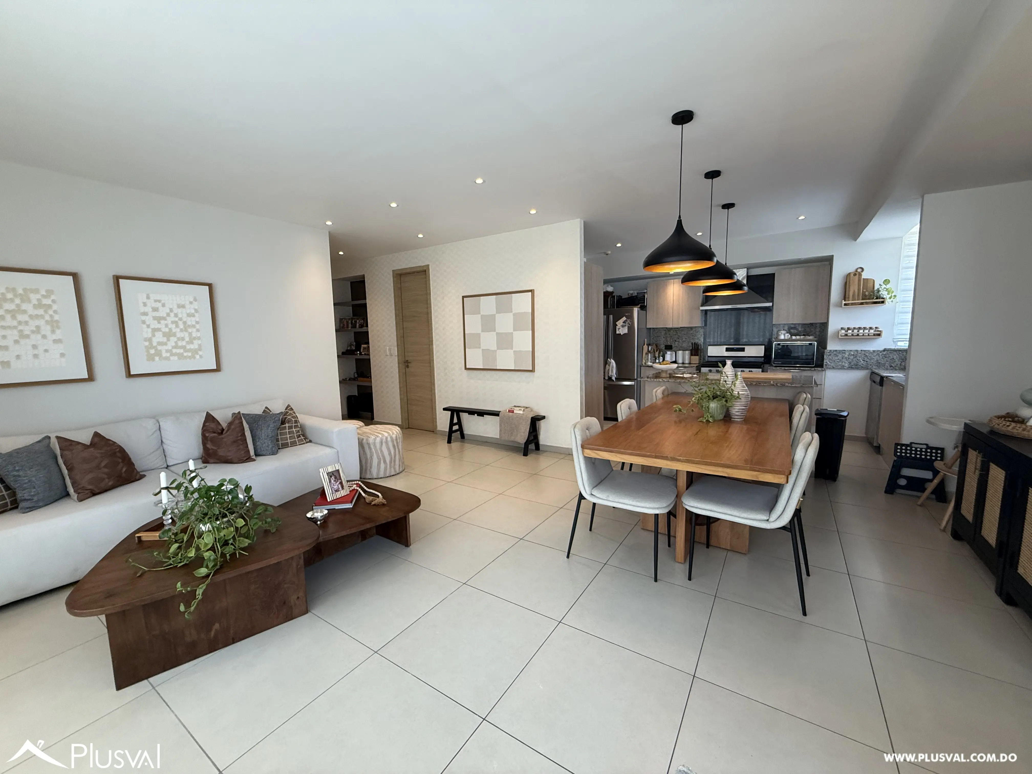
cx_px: 516
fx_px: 417
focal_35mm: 14
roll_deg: +1.2
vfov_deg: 85.7
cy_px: 387
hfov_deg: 102.1
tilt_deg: -6.4
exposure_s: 1/120
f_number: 2.2
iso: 160
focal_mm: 2.22
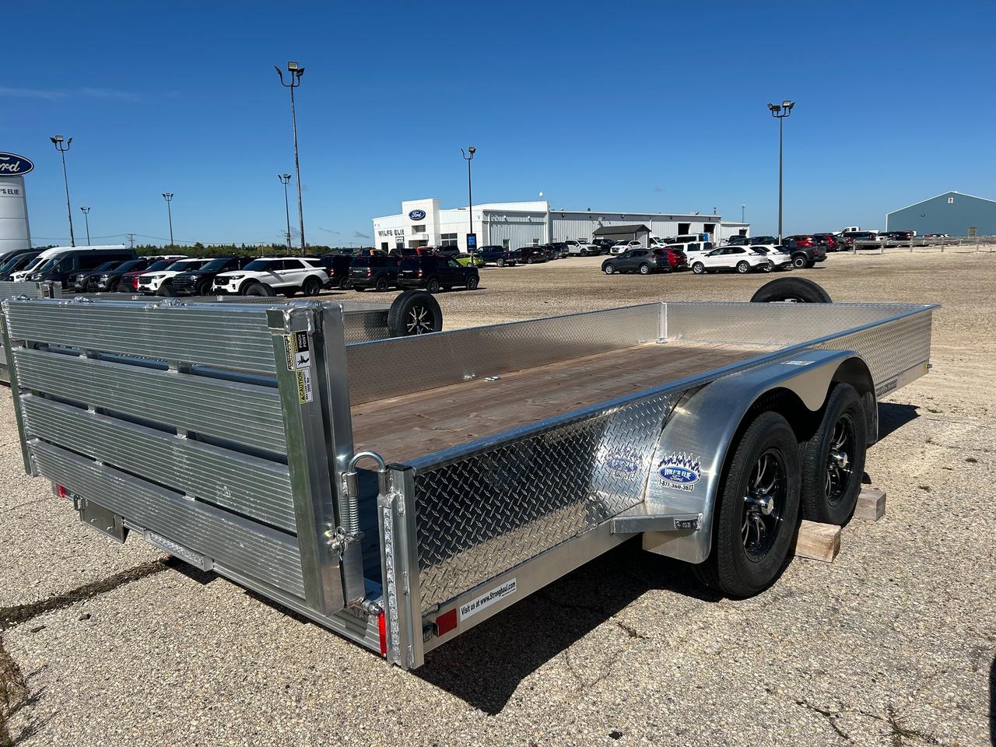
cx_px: 498
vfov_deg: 53.1
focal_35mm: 26
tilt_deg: -8.4
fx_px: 748
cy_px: 374
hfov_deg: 67.3
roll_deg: +2.7
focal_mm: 5.7
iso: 50
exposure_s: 1/6993
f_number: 1.5
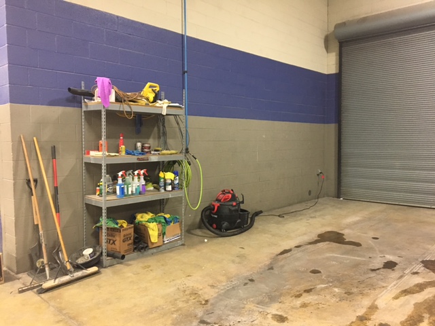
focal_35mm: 29
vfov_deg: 48.2
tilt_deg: -2.3
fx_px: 364
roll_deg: +0.0
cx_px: 218
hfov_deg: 61.7
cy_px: 163
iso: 200
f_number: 2.2
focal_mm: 4.15
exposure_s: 1/30
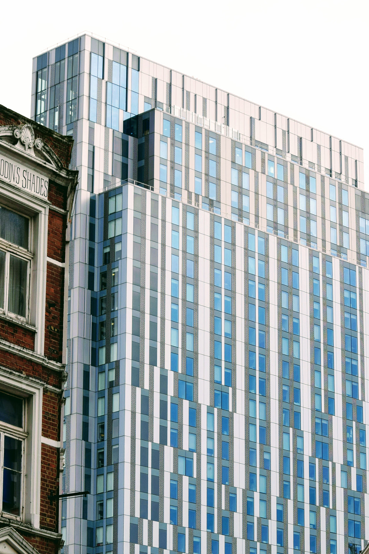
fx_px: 1917
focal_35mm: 125
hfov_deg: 11.0
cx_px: 237
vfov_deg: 16.4
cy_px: 393
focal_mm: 55
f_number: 8
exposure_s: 1/250
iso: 250
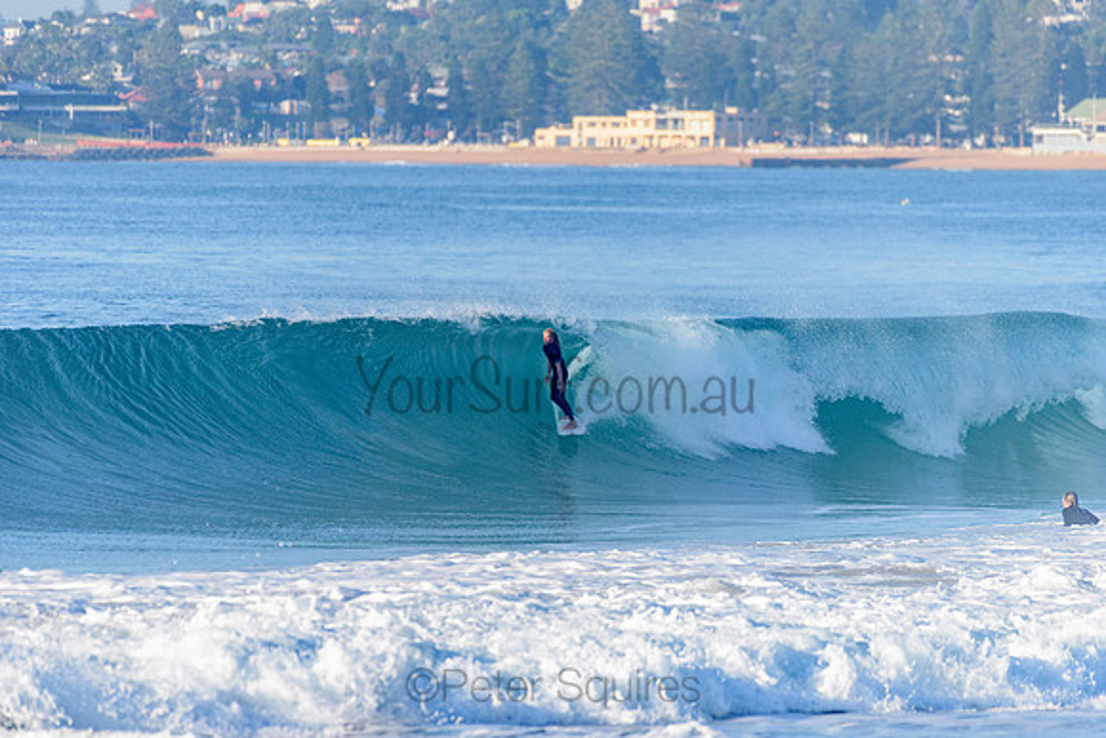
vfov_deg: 2.8
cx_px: 553
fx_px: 15364
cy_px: 369
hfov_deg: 4.1
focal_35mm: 500
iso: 280
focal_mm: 500
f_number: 5.6
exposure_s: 1/2000
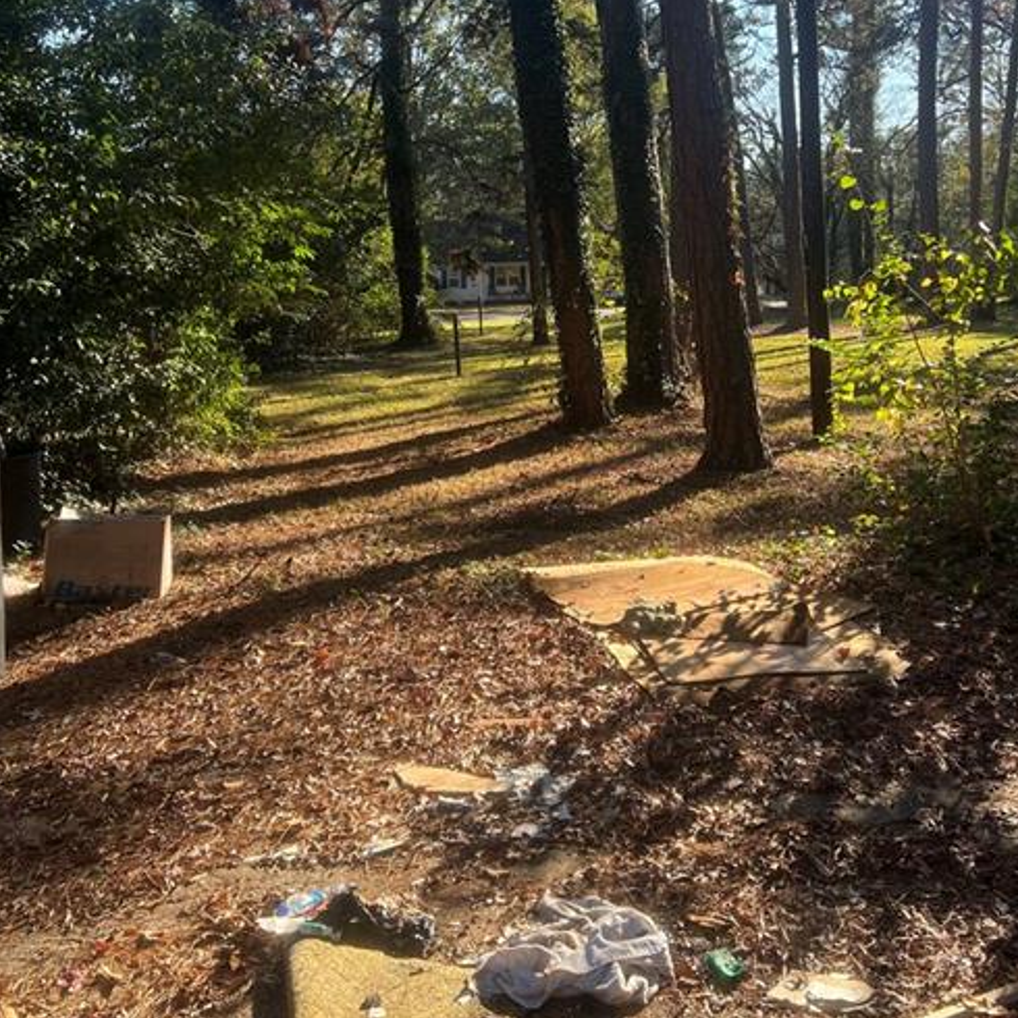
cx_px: 561
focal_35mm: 36
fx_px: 1198
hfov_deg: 46.0
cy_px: 391
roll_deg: +2.6
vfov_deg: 45.7
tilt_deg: -6.3
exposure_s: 1/894
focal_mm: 5.7
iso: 50
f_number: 1.5
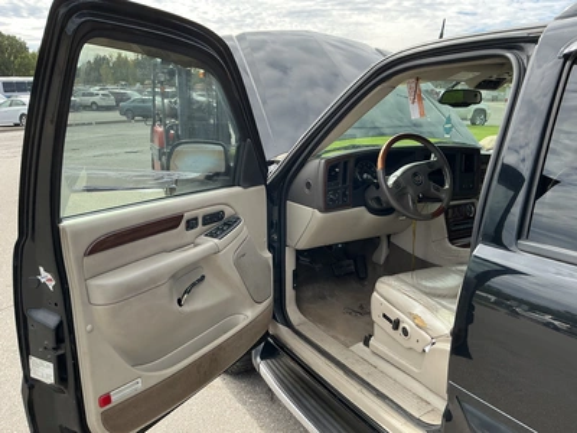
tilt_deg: -10.3
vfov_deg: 49.7
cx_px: 288
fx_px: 467
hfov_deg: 63.4
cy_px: 216
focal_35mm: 28
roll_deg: +0.2
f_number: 1.8
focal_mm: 3
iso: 25
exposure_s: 1/529
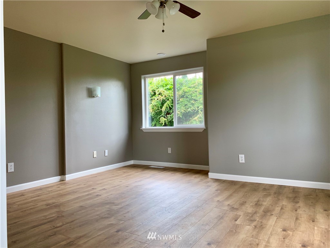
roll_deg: +1.1
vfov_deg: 53.1
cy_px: 124
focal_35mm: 26
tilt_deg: +0.9
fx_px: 248
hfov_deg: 67.3
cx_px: 165
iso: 80
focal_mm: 4.25
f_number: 1.8
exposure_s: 1/120
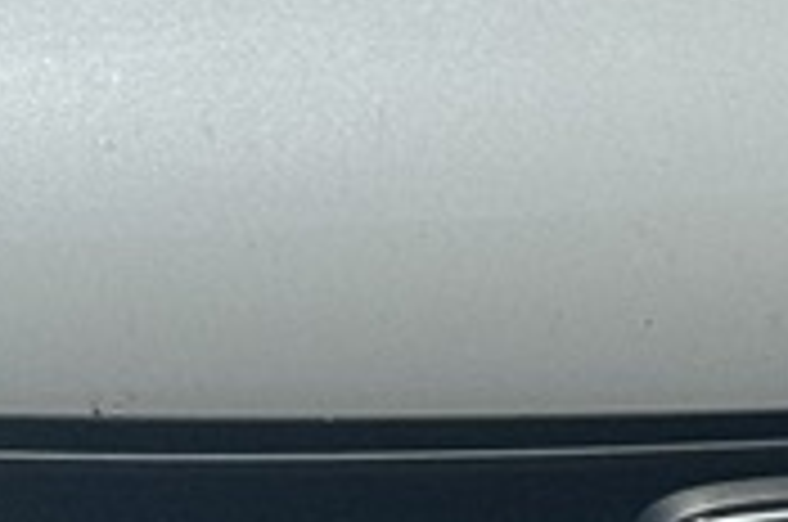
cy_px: 140
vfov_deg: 3.7
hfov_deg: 5.6
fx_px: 7997
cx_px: 946
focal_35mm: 366
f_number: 1.78
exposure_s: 1/15385
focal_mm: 6.76
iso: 64
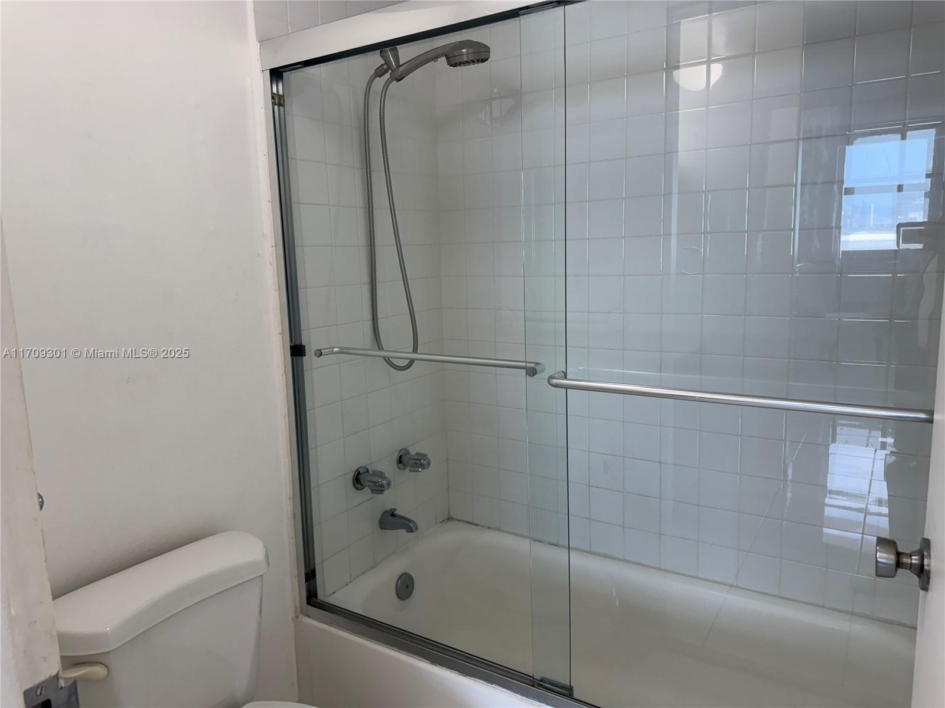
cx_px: 472
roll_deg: +2.7
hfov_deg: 71.6
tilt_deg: -8.9
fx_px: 655
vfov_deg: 56.8
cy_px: 354
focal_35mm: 24
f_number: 1.78
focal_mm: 6.76
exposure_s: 1/120
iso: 64
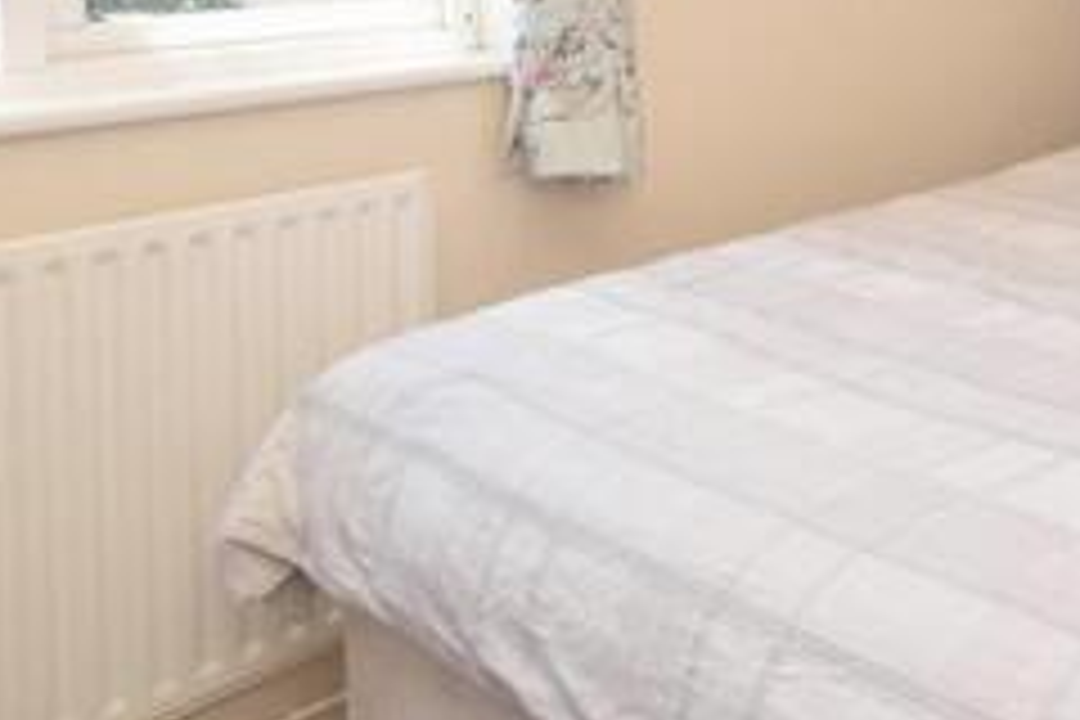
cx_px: 1017
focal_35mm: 41
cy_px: -83
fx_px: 1230
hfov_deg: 42.5
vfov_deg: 29.3
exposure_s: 1/50
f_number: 11
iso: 500
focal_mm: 10
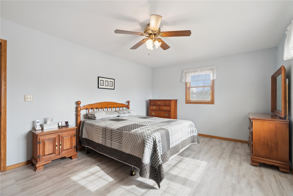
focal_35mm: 16
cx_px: 146
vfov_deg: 73.7
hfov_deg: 96.7
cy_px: 98
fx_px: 130
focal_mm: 16
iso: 400
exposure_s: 1/6
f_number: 10
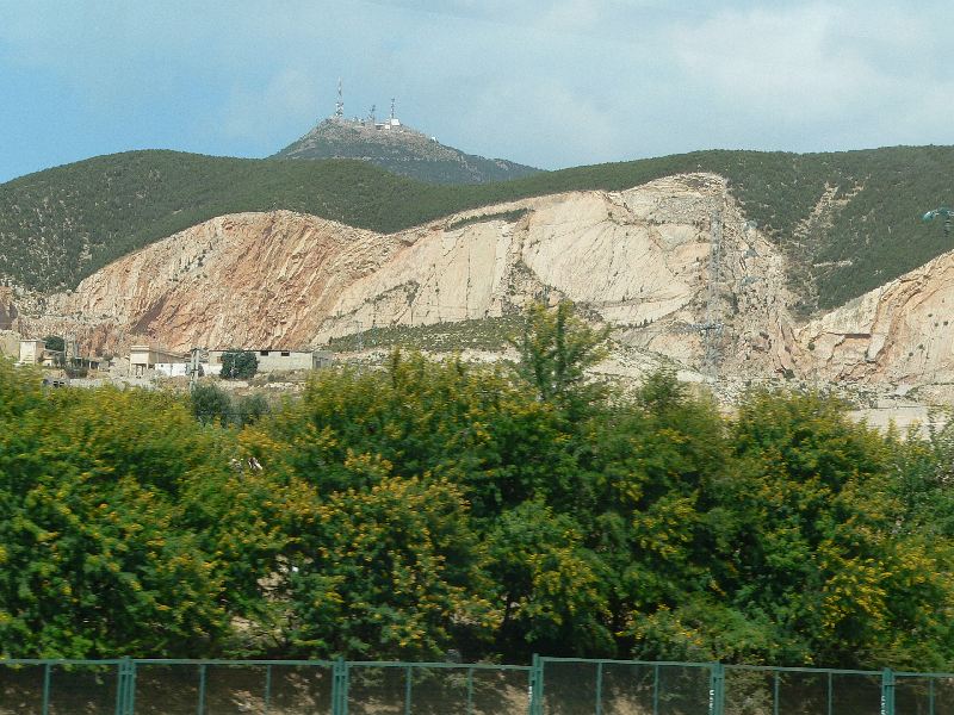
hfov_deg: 21.1
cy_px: 358
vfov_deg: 15.9
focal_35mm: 93
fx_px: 2563
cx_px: 477
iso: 80
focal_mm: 15.5
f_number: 5.2
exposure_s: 1/500
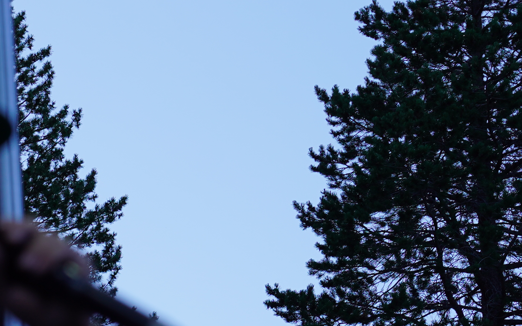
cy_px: 334
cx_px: -46
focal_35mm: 326
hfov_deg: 6.4
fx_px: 4637
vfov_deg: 4.0
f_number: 5.6
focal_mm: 105
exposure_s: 1/160
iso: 100
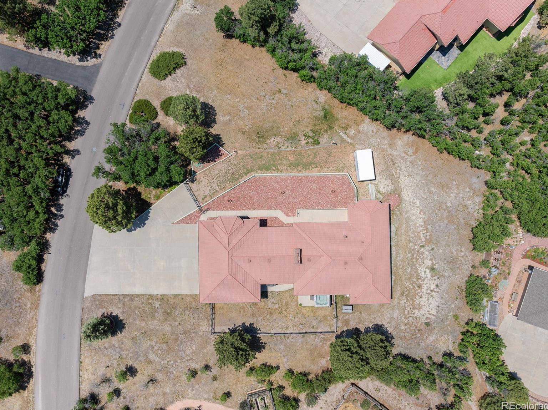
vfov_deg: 54.8
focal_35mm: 25
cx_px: 274
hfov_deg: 69.4
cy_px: 200
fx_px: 395
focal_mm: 12.29
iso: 100
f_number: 2.8
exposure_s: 1/240
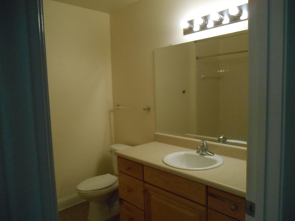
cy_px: 110
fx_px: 222
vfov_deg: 53.1
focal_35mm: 26
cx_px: 148
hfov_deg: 67.3
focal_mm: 4.7
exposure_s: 1/160
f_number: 3.4
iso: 800
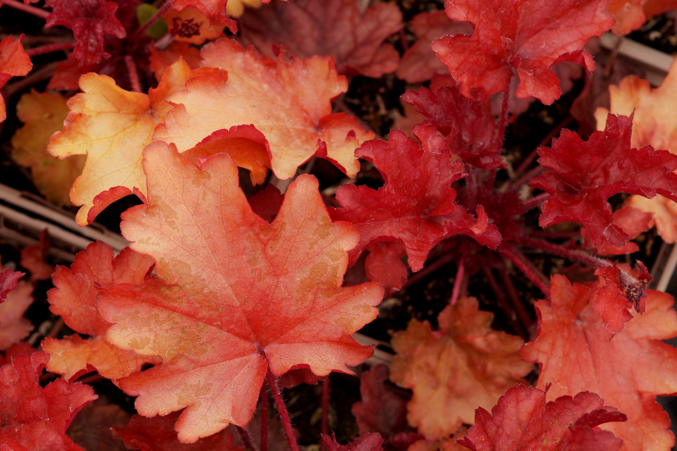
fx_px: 2821
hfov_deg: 13.7
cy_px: 226
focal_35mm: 150
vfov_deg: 9.1
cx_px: 338
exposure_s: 1/160
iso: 200
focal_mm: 100
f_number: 6.3
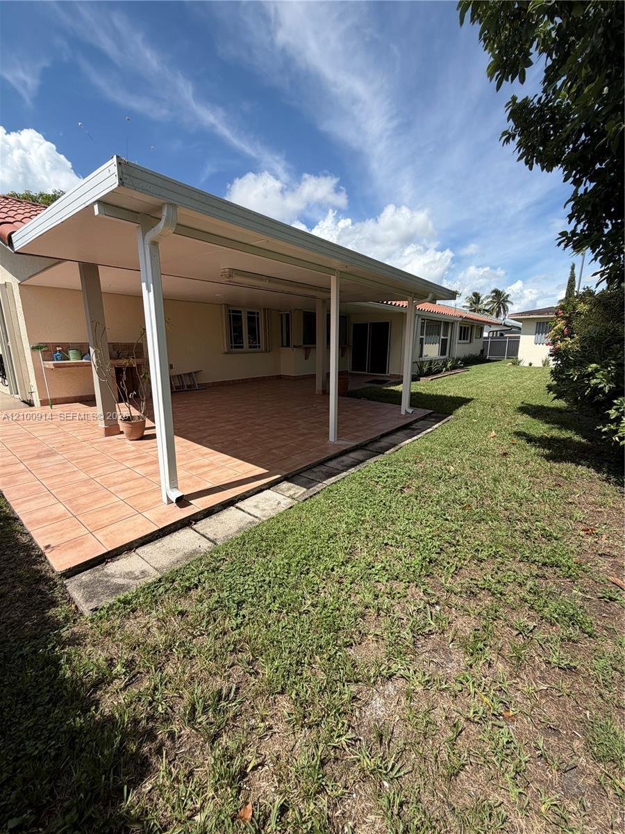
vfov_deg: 102.1
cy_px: 417
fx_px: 337
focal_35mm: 14
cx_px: 312
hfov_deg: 85.7
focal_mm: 2.22
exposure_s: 1/864
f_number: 2.2
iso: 20
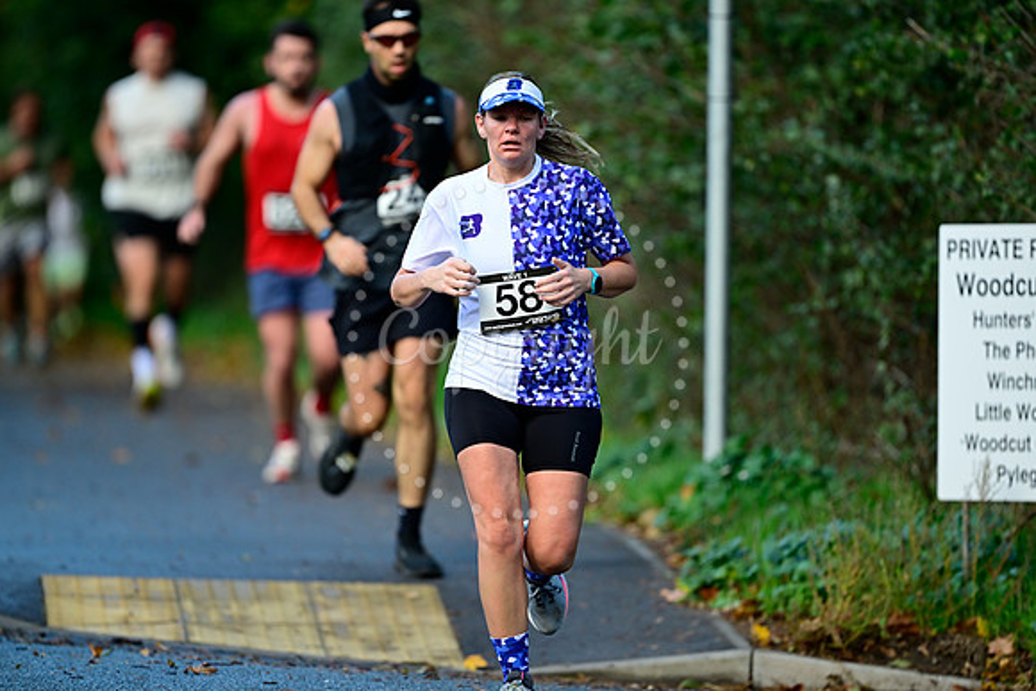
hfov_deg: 5.2
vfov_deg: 3.4
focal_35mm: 400
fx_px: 11513
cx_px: 518
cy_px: 346
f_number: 2.8
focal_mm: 400
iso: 800
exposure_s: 1/1000
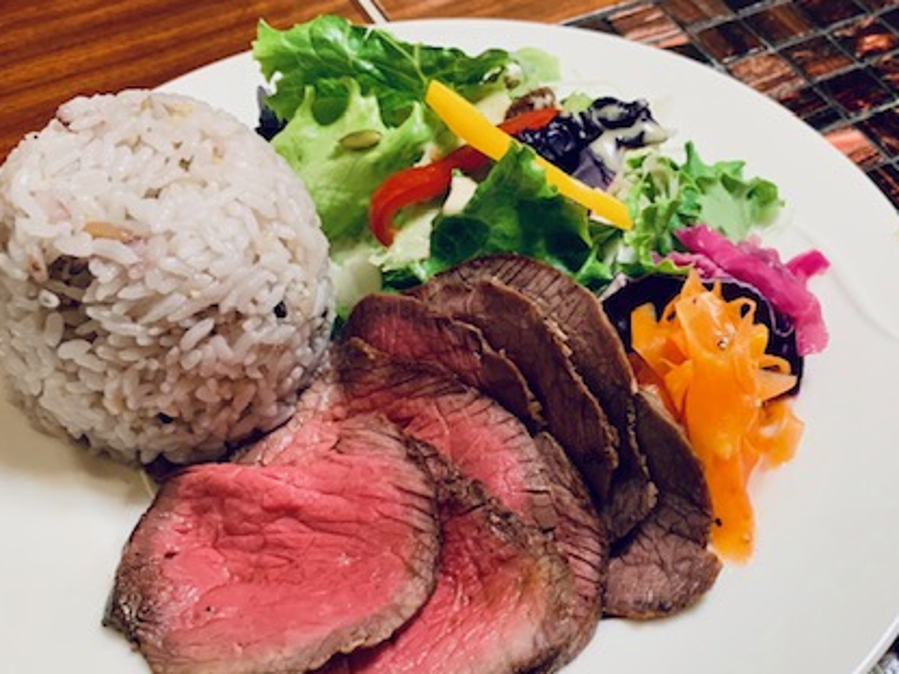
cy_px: 449
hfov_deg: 46.0
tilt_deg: -51.2
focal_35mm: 40
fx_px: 1039
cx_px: 607
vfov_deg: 35.6
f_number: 1.8
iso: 400
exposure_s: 1/60
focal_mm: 4.25
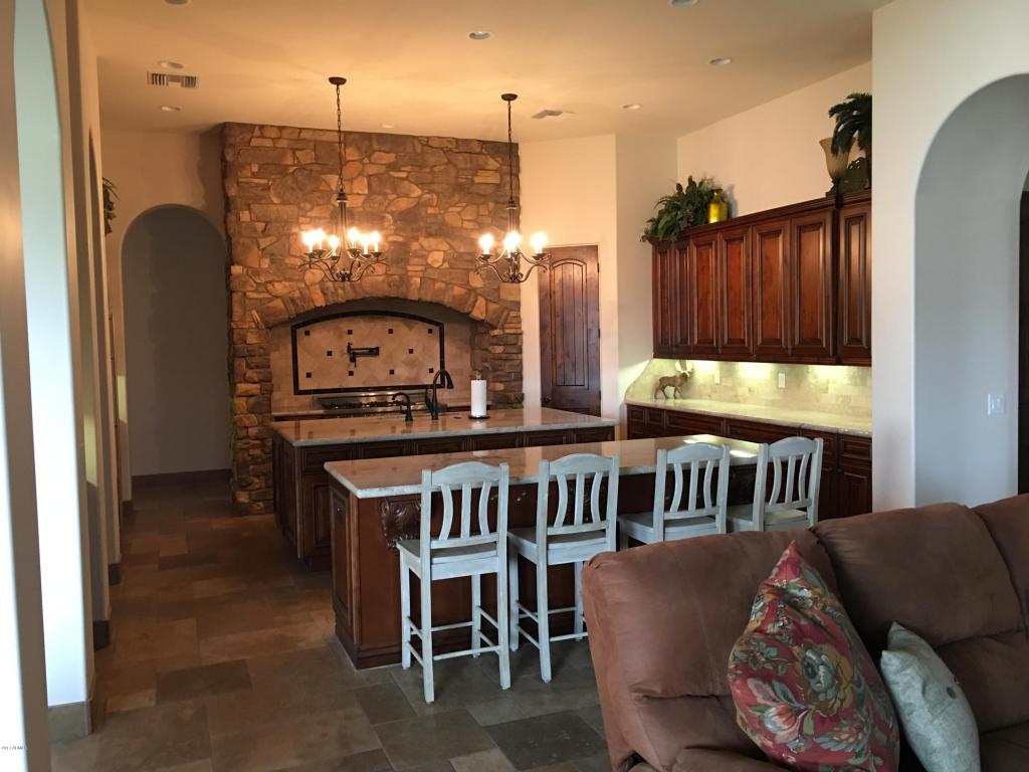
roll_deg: +0.2
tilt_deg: -0.3
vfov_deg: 48.2
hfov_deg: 61.7
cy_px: 386
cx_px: 514
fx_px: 862
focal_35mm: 29
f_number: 2.2
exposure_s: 1/10
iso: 80
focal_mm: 4.15
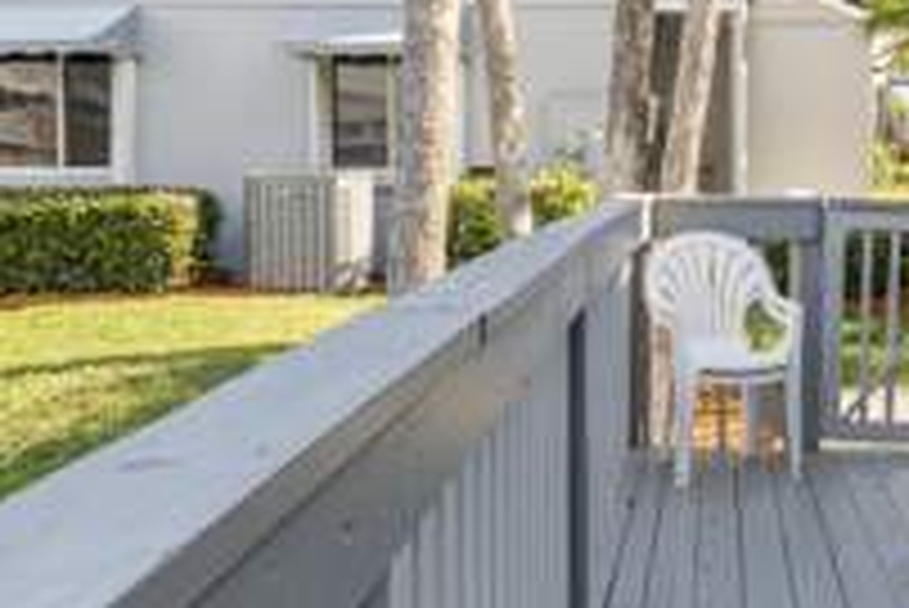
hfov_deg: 33.2
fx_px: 1440
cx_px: 819
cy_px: 185
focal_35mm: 57
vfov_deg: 23.7
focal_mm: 16
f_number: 8
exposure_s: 1/250
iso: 320
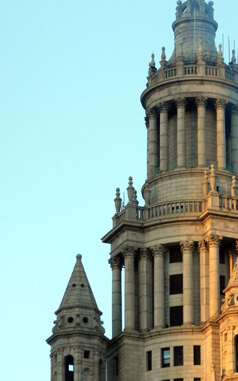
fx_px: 3560
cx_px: 160
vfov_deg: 6.1
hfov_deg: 3.8
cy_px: 176
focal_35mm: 343
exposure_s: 1/100
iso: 160
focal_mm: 38.2
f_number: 5.6
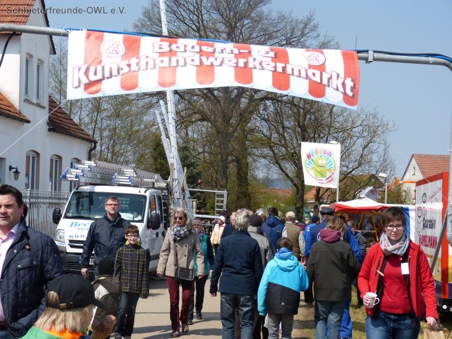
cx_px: 226
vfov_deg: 21.6
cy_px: 170
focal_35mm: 68
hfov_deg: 28.6
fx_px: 888
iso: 100
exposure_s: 1/1300
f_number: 4
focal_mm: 12.1
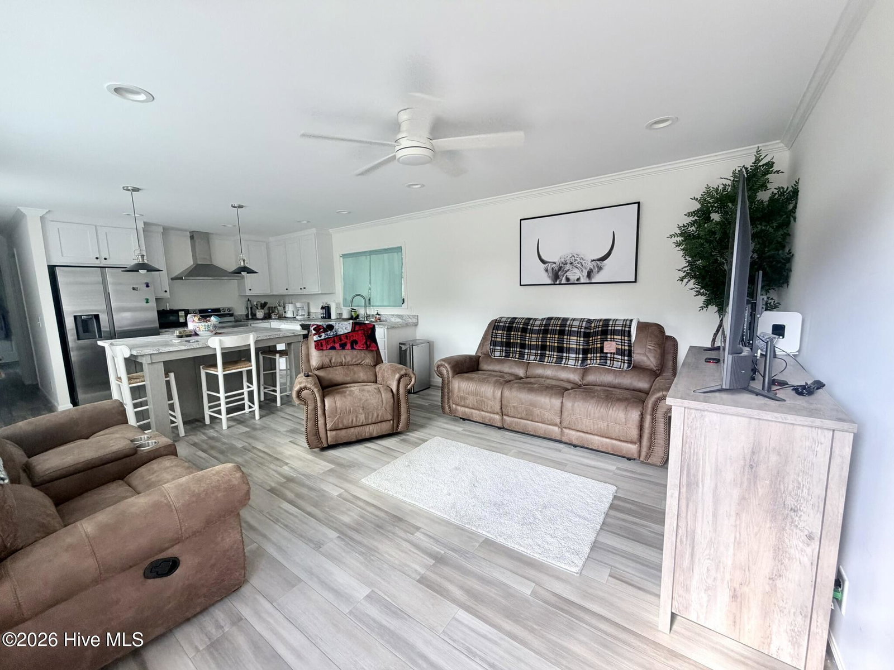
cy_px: 335
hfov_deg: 102.1
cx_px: 447
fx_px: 362
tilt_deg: -6.4
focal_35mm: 14
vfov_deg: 85.7
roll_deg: +1.5
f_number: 2.2
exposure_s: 1/121
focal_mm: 2.22
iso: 200
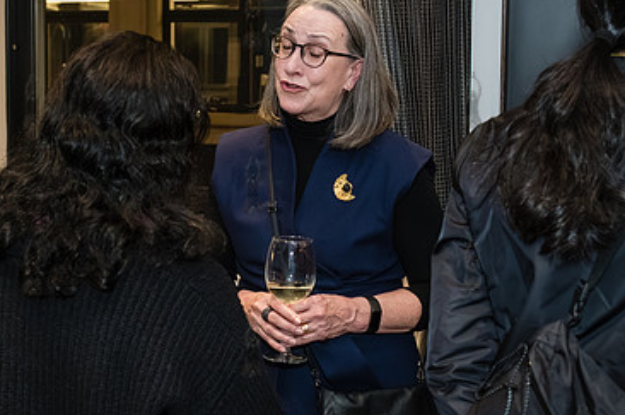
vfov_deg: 19.9
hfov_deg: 29.4
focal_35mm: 68
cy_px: 136
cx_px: 192
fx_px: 1179
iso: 6400
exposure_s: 1/200
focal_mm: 35
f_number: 5
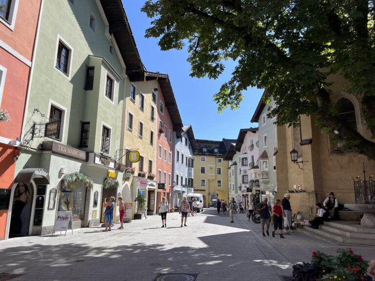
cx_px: 188
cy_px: 140
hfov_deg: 67.3
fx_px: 282
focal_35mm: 26
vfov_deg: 53.1
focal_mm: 5.1
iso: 50
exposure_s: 1/2967
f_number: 1.6
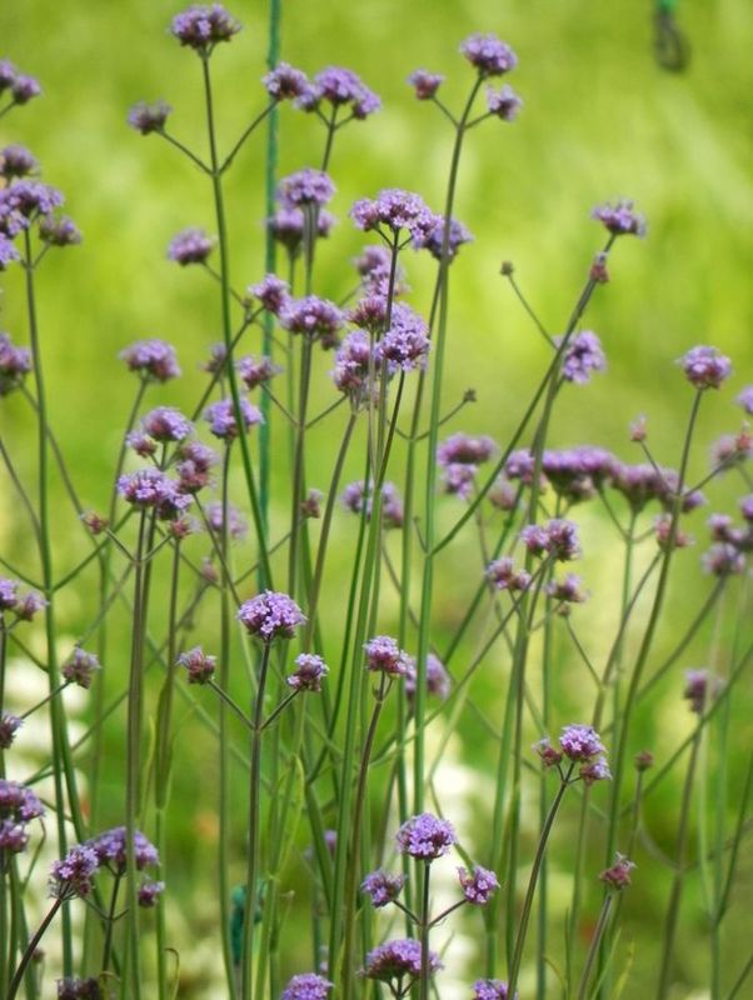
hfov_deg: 2.2
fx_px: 19623
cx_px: 376
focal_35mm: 678
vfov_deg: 2.9
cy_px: 500
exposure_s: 1/500
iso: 160
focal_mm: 120
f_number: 5
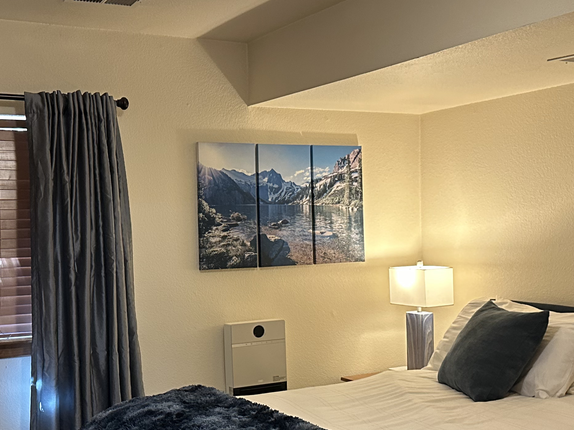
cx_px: 266
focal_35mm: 52
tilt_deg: -6.1
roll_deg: +1.3
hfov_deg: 36.8
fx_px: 862
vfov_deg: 27.8
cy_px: 294
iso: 640
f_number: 1.78
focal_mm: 6.86
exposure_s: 1/60
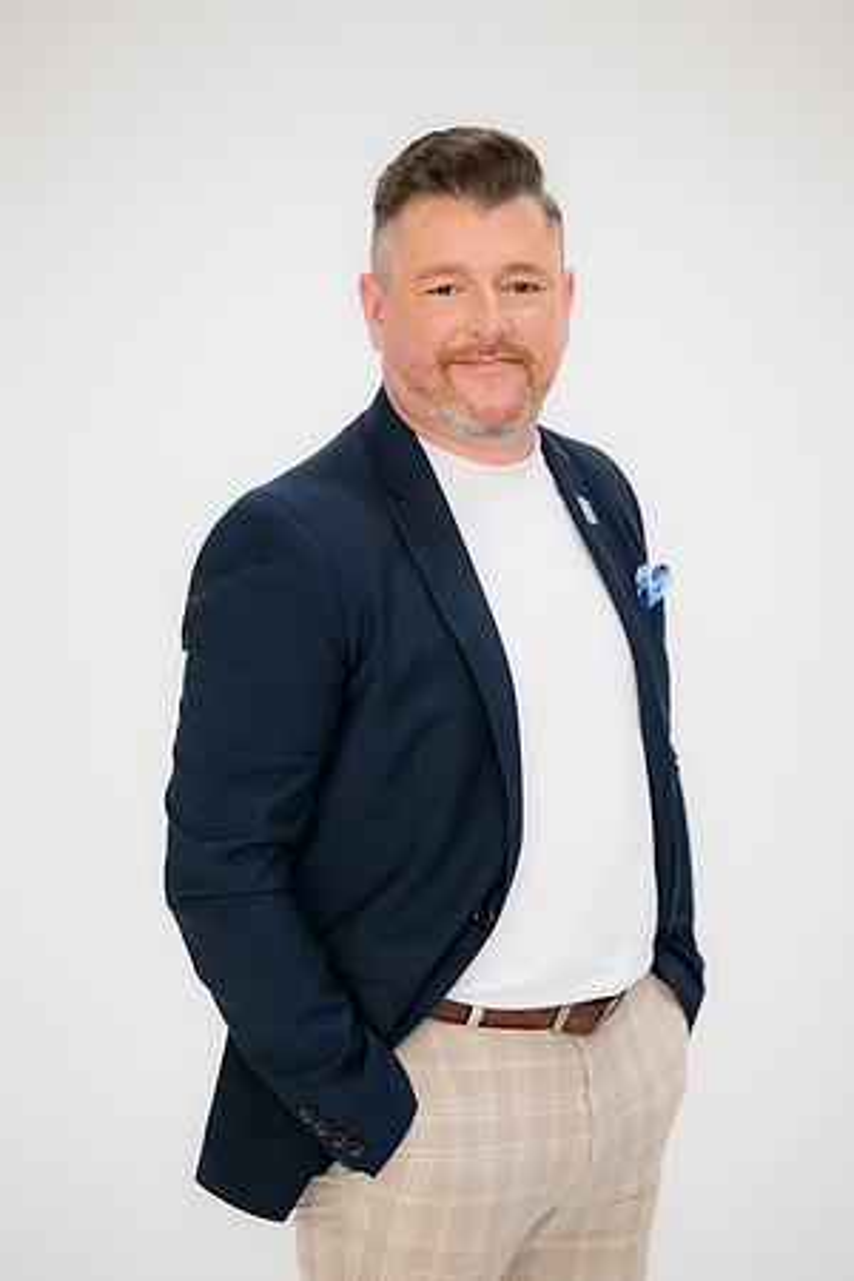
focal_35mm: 85
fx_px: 3024
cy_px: 640
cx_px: 427
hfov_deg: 16.1
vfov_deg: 23.9
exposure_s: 1/125
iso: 200
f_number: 2.2
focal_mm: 85
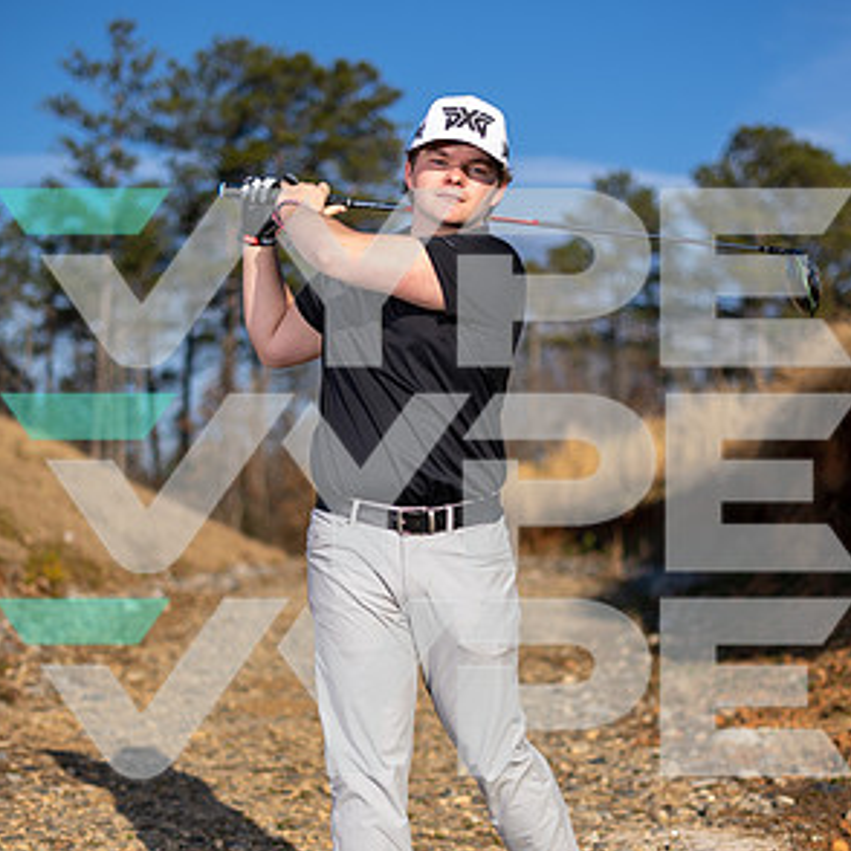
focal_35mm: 65
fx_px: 1808
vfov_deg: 26.5
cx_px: 430
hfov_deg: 26.5
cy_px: 483
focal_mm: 50
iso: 64
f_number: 1.8
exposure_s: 1/5000
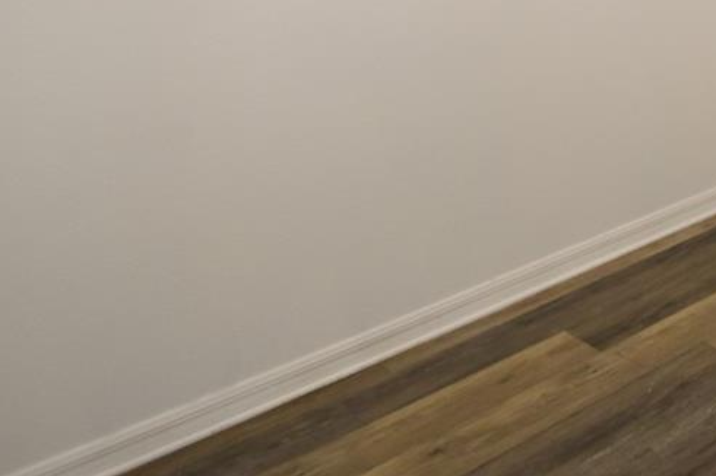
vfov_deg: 23.3
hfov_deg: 29.1
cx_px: 1016
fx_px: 974
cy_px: -193
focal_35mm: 49
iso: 400
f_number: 4
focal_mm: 10
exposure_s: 1/60
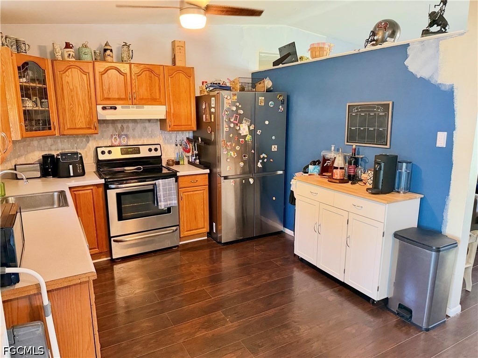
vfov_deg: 56.8
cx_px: 239
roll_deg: +0.4
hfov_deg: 71.6
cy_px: 179
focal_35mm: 24
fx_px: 331
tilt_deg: -10.3
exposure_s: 1/60
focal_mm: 6.76
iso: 500
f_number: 1.78
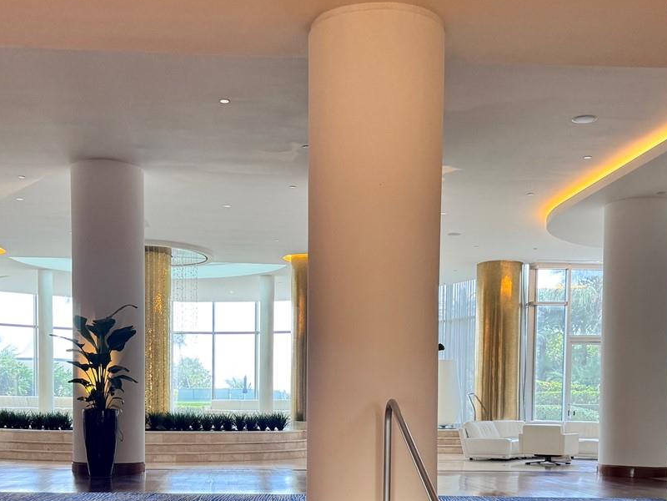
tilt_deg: -3.3
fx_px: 925
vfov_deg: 29.1
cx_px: 278
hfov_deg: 39.5
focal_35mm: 48
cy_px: 443
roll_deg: -1.2
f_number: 1.78
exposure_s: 1/120
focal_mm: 6.76
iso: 125
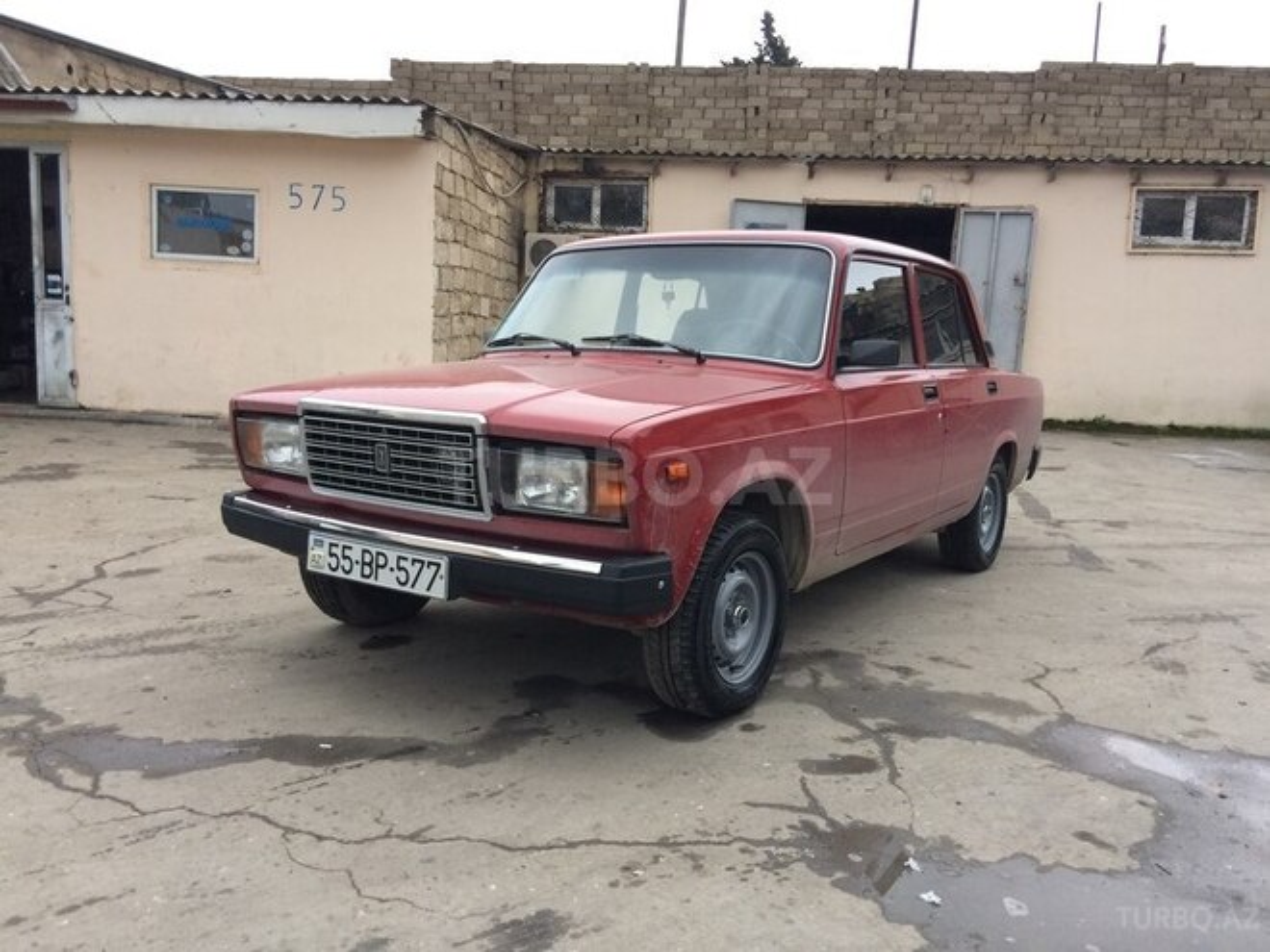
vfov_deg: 48.2
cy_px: 476
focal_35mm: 29
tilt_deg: -8.6
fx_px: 1064
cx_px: 635
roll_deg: -1.1
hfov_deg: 61.7
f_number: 2.2
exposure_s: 1/33
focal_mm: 4.15
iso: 50
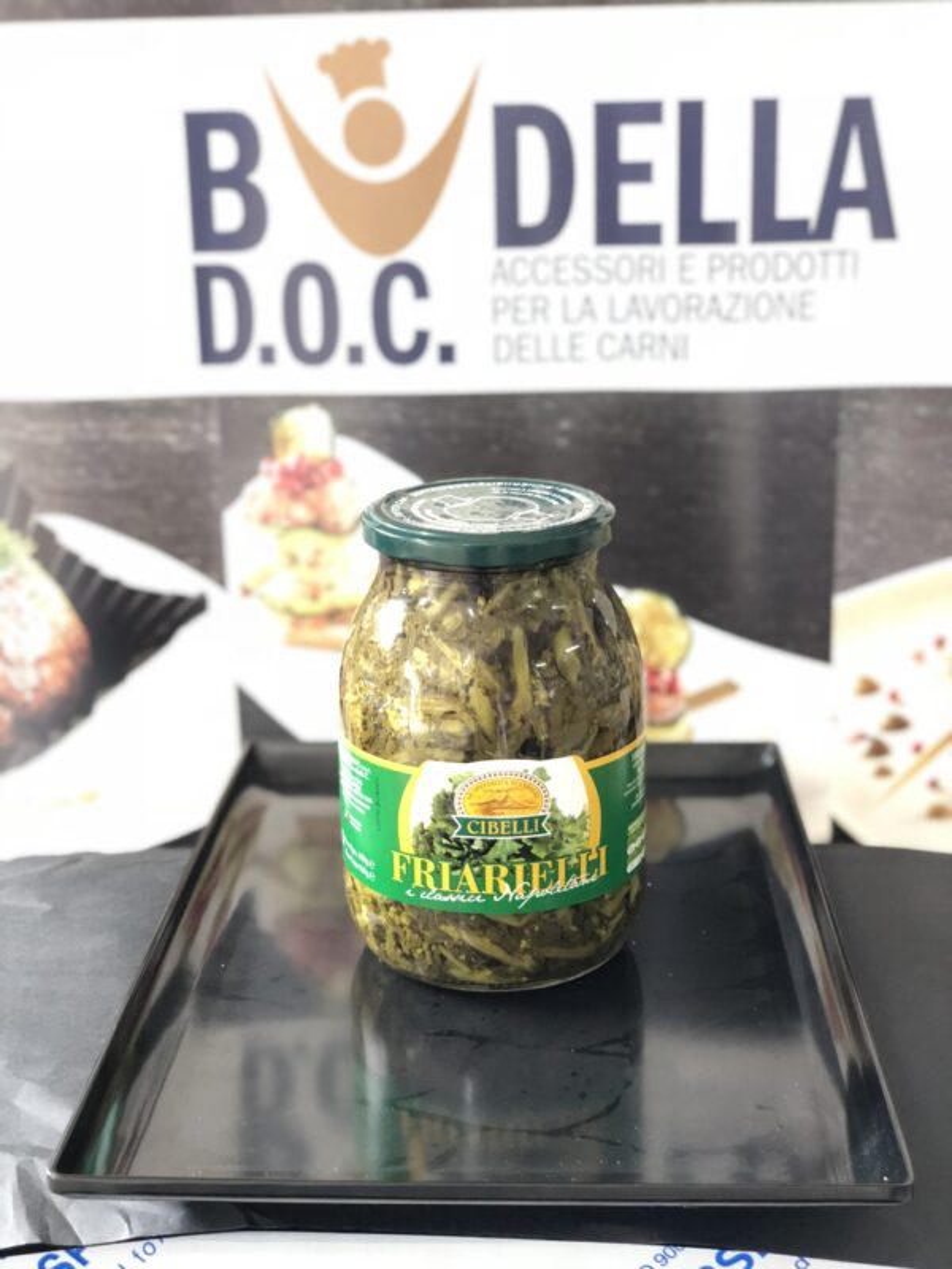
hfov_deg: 28.0
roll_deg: +0.0
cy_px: 634
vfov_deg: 36.8
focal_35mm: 52
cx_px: 476
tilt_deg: -15.0
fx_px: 1907
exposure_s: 1/17
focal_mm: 6
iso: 160
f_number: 2.4
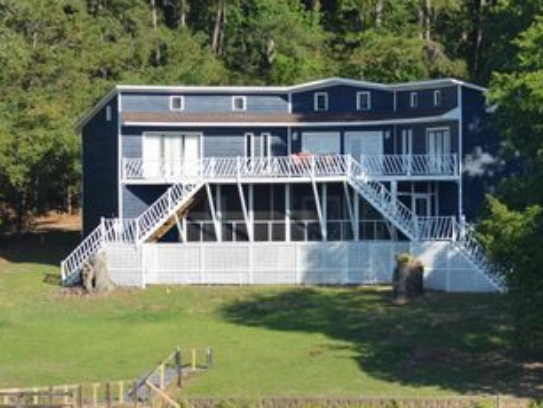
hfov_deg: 7.0
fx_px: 4427
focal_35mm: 282
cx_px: 367
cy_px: 231
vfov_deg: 5.3
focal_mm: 120
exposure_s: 1/500
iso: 160
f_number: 5.6
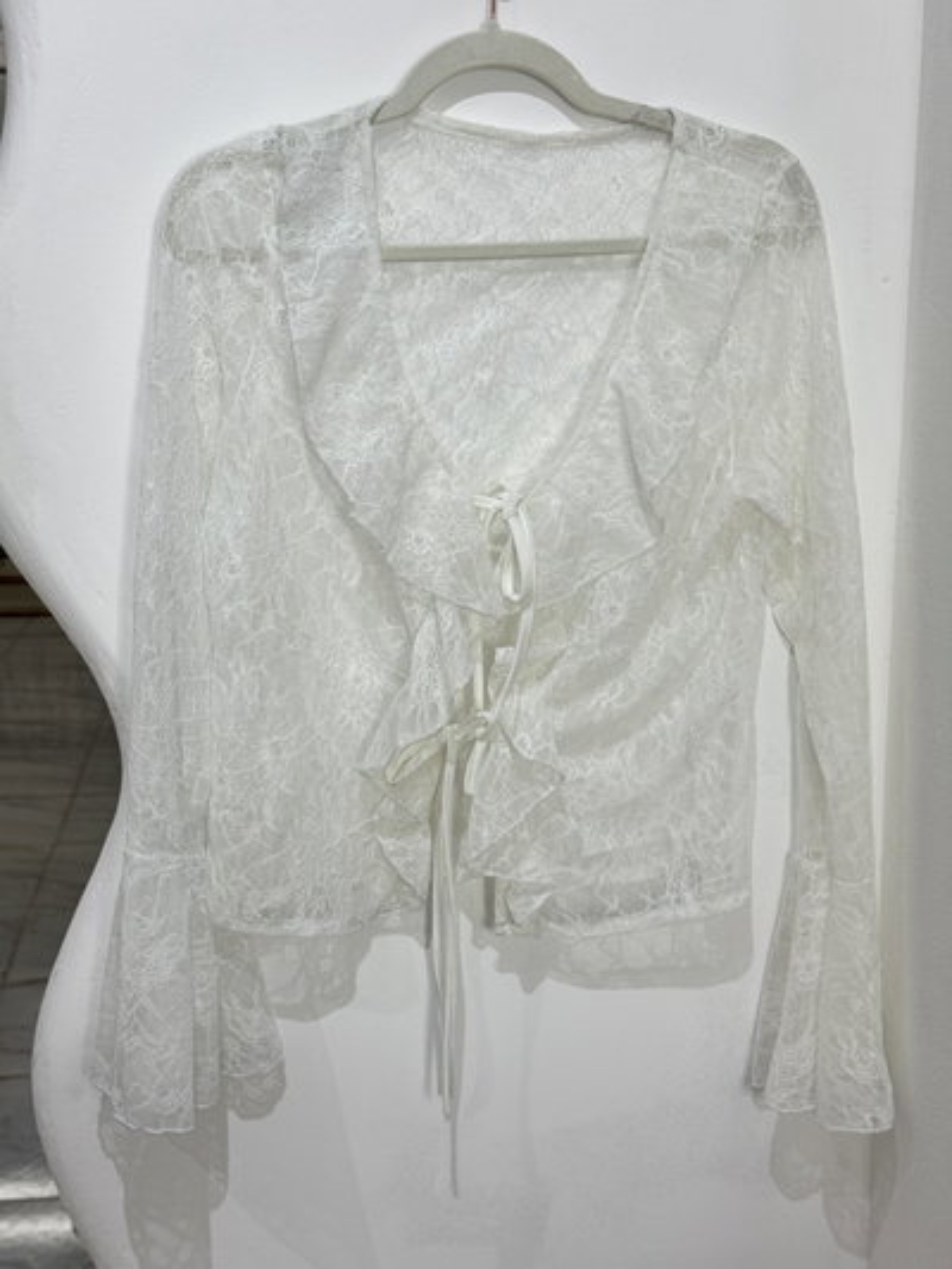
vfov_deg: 39.6
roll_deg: +0.8
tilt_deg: -11.3
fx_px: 1759
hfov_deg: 30.3
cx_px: 476
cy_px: 634
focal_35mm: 48
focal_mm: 6.76
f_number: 1.78
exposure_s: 1/100
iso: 50
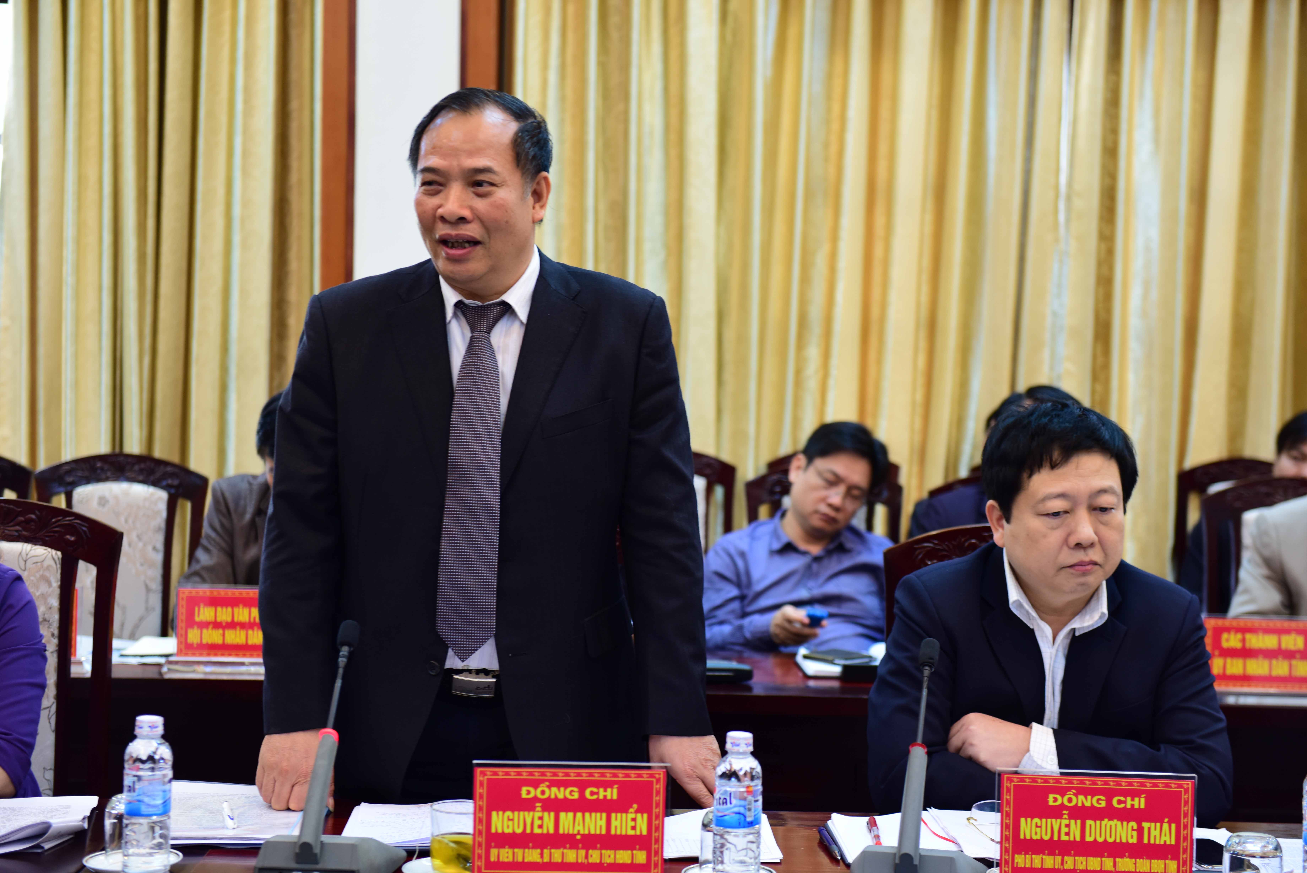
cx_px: 654
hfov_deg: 32.4
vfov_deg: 21.9
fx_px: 2252
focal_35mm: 62
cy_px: 436
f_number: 3.2
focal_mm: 62
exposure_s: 1/50
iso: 800
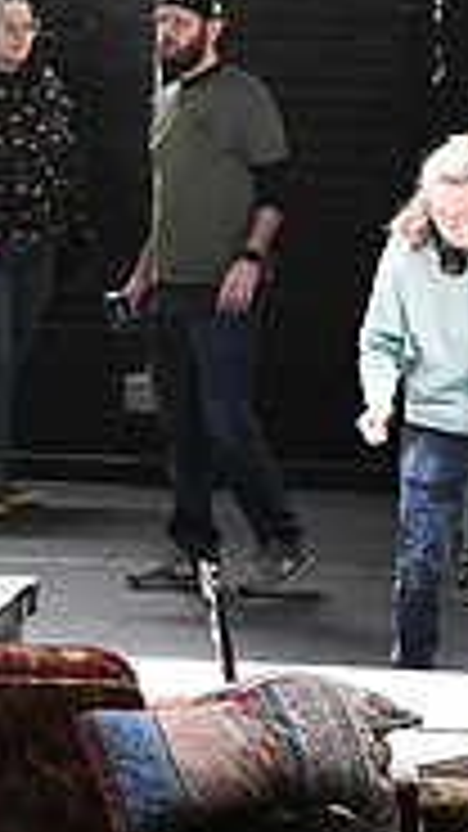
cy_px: 407
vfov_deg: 3.3
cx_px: -824
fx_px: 14501
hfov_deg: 1.8
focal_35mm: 657
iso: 12800
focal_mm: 200
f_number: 2.8
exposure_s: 1/200
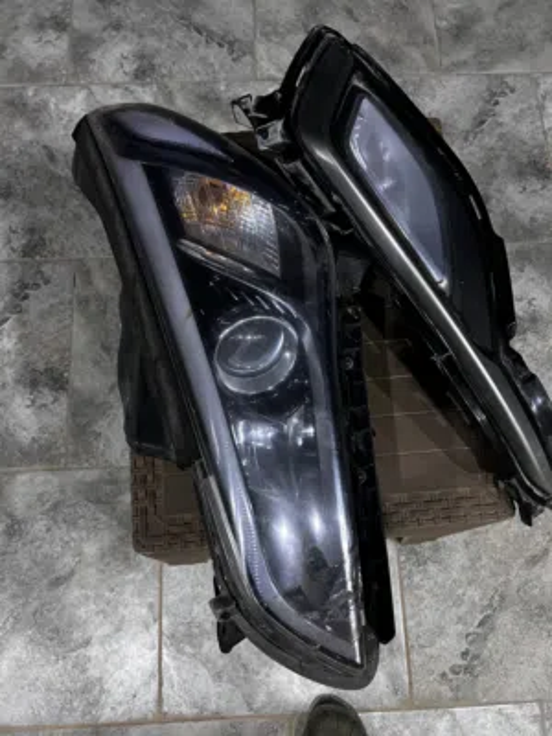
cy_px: 368
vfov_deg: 67.3
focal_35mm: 26
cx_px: 276
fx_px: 553
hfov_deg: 53.1
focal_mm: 5.7
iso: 640
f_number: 1.5
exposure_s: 1/40
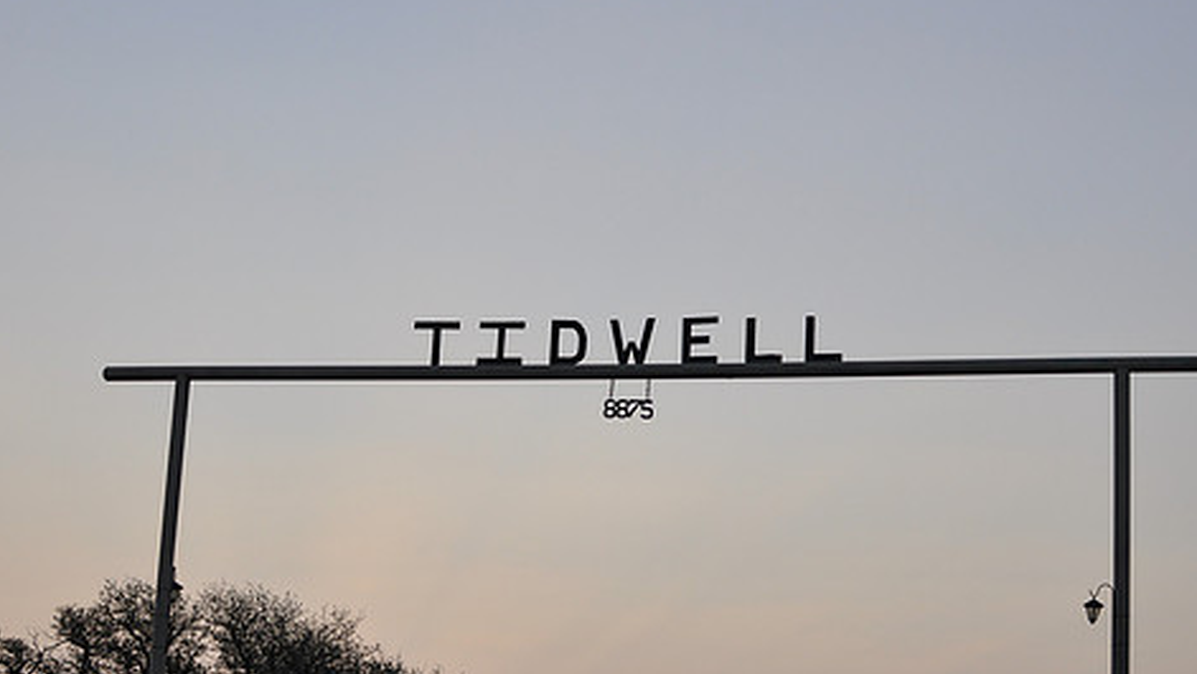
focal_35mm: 68
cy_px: 416
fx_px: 2147
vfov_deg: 17.8
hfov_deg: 31.1
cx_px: 625
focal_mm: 35
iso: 400
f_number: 5
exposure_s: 1/100
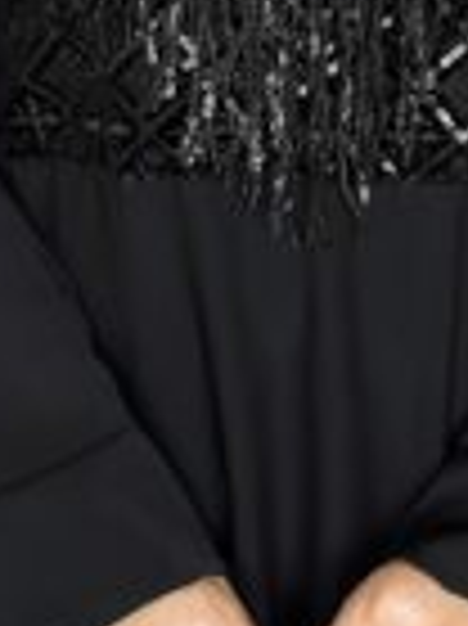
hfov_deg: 10.7
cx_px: 252
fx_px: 2491
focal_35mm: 138
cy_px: -36
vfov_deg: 14.0
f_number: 1.78
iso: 400
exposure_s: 1/43
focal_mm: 6.86
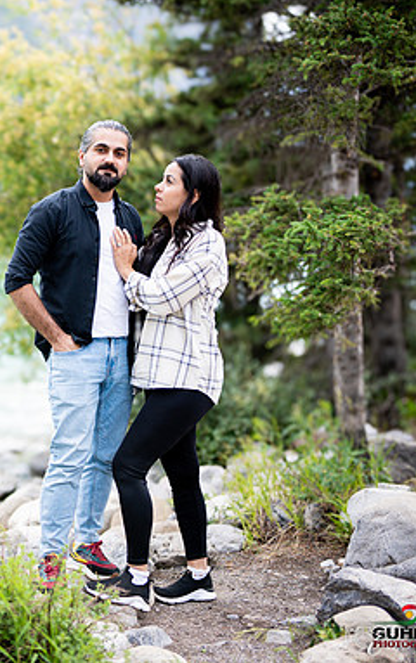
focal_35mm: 54
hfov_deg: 22.7
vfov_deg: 37.5
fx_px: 978
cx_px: -38
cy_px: 330
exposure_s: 1/4000
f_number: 1.2
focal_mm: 35
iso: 200
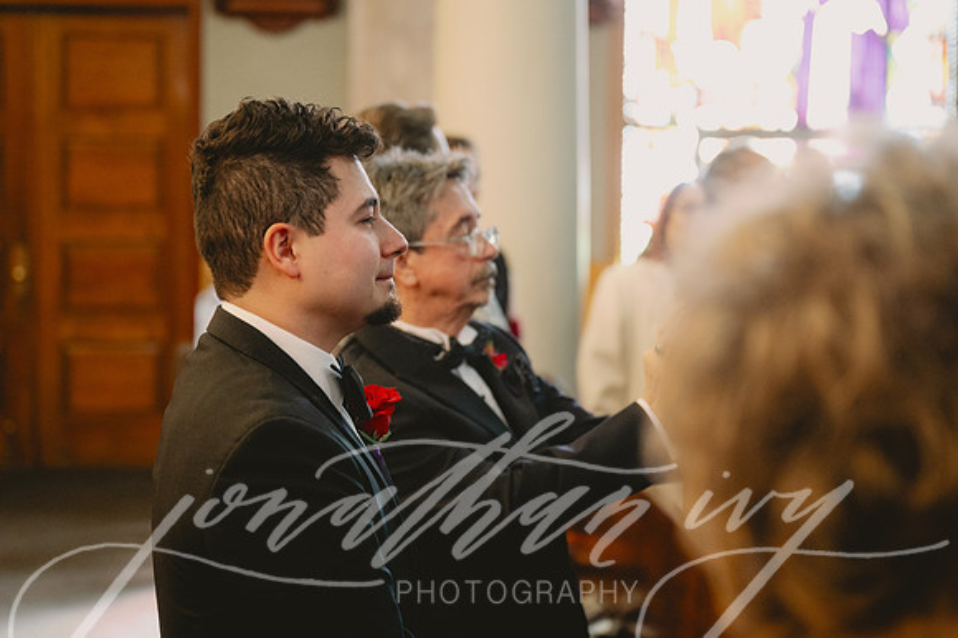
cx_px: 479
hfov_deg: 25.9
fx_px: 2084
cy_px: 281
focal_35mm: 78
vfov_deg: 17.4
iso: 2000
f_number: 2.8
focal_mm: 65
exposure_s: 1/250
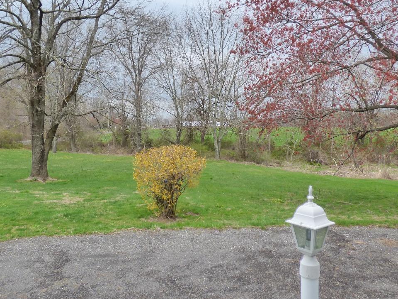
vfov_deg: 46.6
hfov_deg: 60.0
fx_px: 345
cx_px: 199
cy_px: 124
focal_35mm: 30
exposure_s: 1/500
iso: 200
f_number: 2.8
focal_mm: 3.58
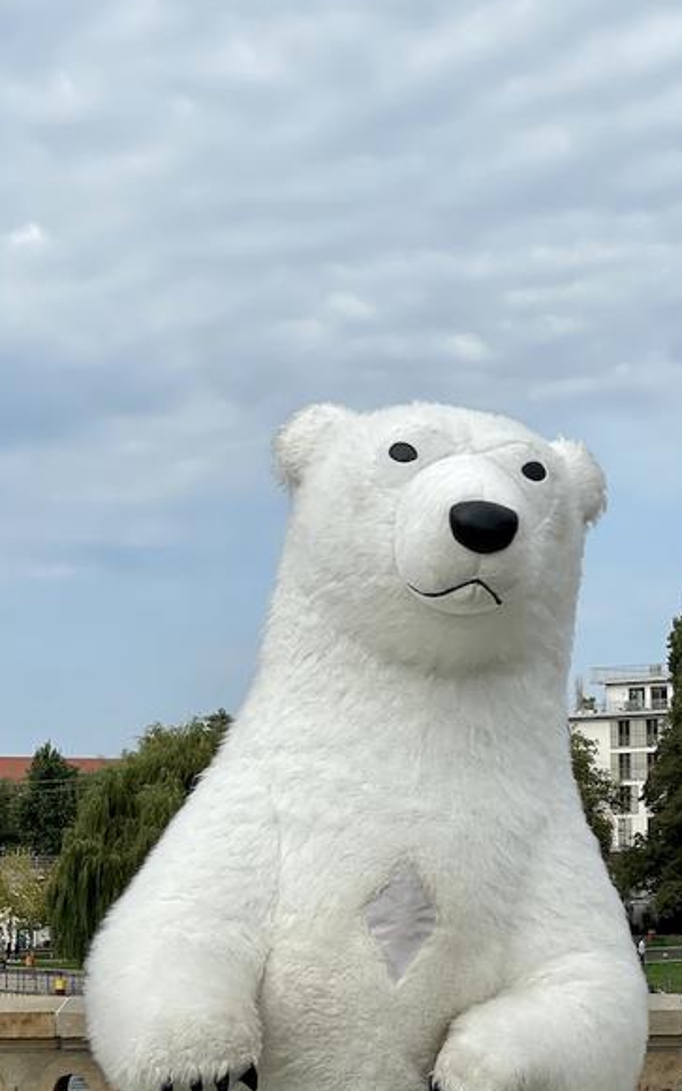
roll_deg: +0.9
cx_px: 391
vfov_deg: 22.6
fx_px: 2707
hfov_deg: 14.4
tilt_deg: +1.9
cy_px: 813
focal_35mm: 91
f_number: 2
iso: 25
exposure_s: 1/2179
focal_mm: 6
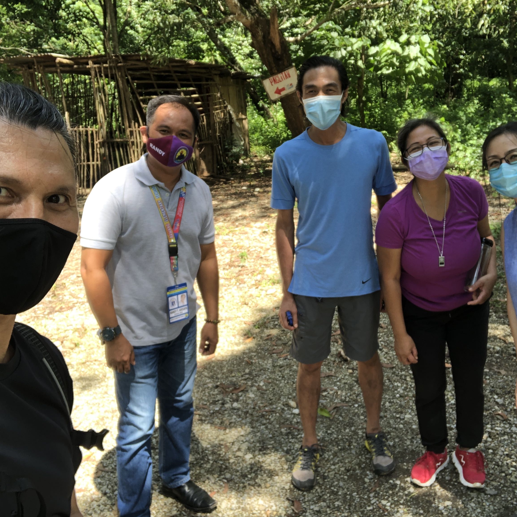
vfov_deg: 43.9
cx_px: 282
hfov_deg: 43.8
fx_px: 642
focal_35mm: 38
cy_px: 257
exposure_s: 1/120
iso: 40
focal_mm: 2.87
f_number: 2.2
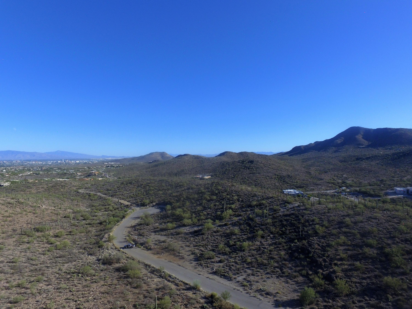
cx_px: 206
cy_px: 154
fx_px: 238
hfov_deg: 81.7
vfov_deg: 66.0
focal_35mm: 20
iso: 200
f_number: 2.8
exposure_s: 1/2500
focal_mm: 3.61
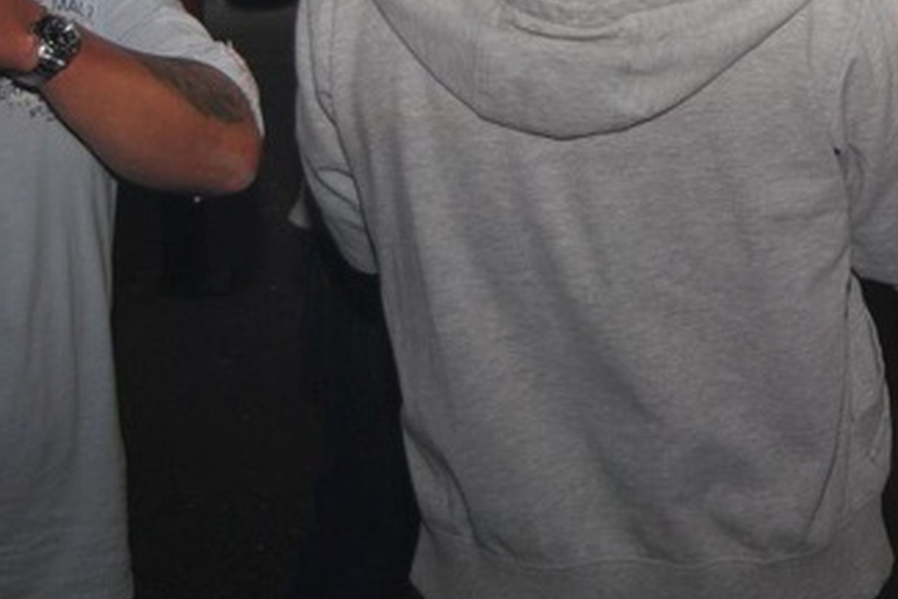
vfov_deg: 11.6
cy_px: -40
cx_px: 729
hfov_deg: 17.3
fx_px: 2920
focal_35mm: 117
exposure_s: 1/60
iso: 200
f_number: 4.5
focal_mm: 32
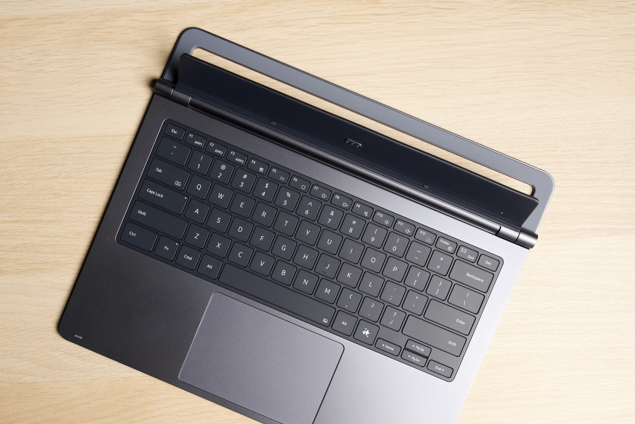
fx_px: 794
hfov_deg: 43.6
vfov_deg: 29.8
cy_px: 260
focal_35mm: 45
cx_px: 293
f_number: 2.8
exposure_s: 1/400
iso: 2500
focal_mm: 34
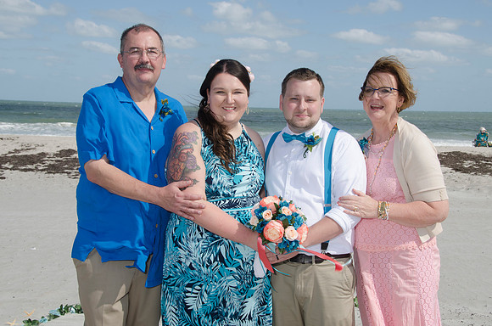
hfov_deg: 39.0
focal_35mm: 51
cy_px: 163
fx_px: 695
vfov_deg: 26.4
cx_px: 246
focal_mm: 34
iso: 100
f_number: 11
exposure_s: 1/250
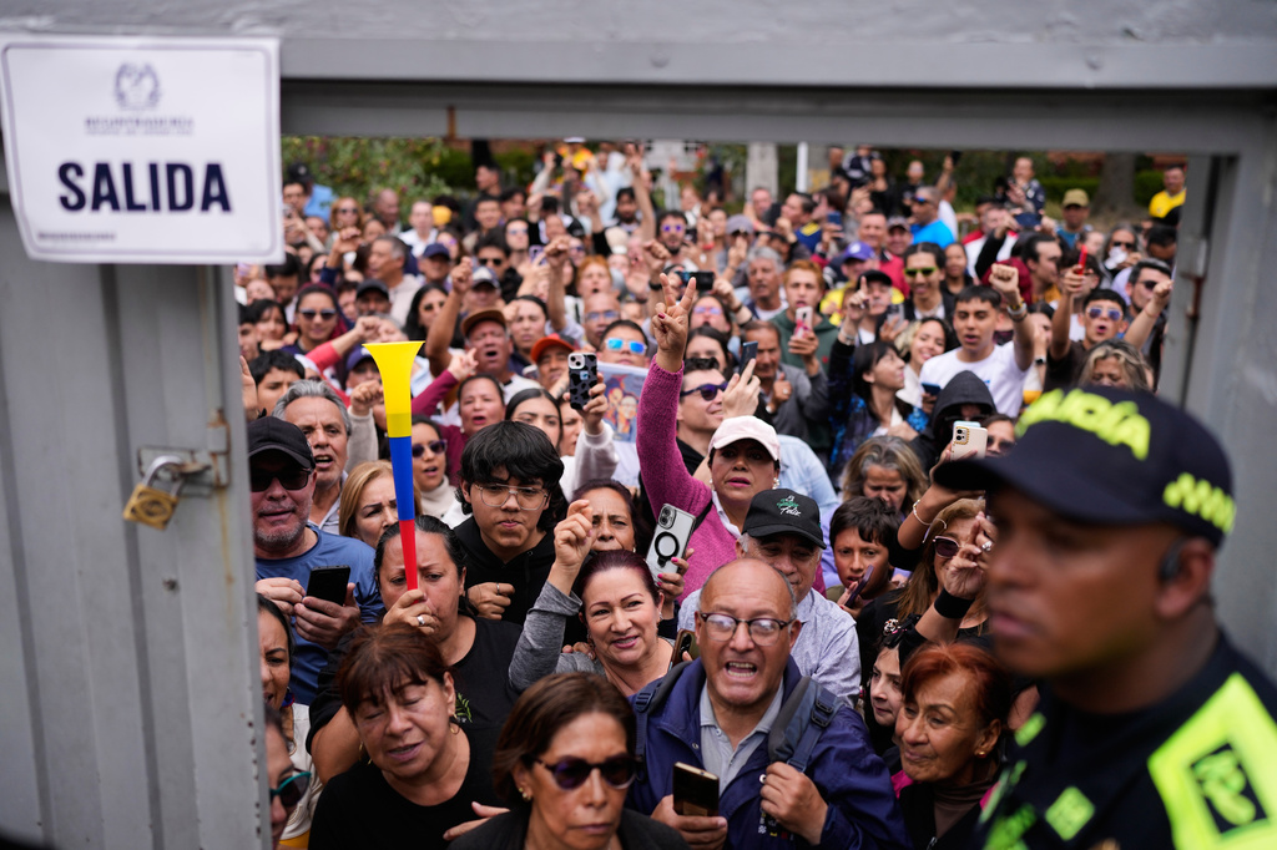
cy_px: 425
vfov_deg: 37.8
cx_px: 638
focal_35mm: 35
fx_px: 1241
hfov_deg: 54.4
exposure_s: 1/10000
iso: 400
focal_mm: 35
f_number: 1.8
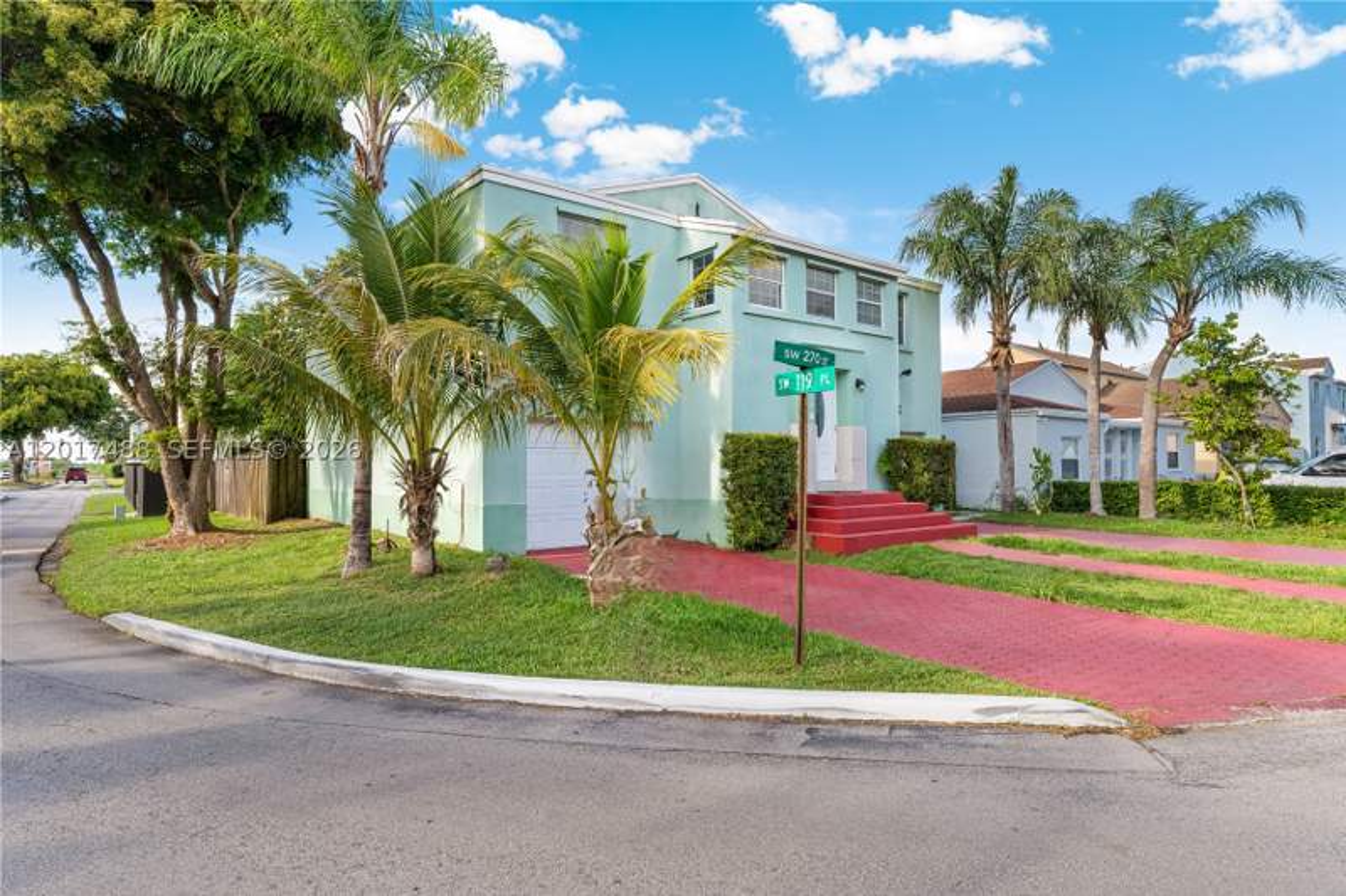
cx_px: 673
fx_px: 729
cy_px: 448
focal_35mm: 20
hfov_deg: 85.4
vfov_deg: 63.2
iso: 125
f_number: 11
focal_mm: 19.5
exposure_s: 1/10
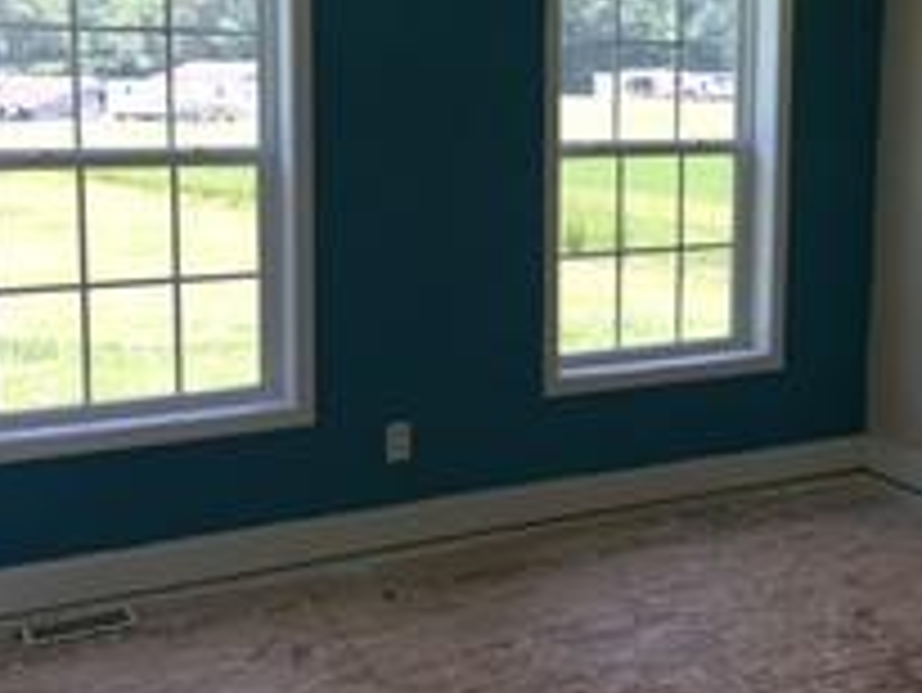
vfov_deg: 29.5
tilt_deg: -5.4
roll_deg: -1.3
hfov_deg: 38.4
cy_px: 220
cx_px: 621
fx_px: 1306
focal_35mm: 49
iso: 32
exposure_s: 1/120
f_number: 2.2
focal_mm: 4.15
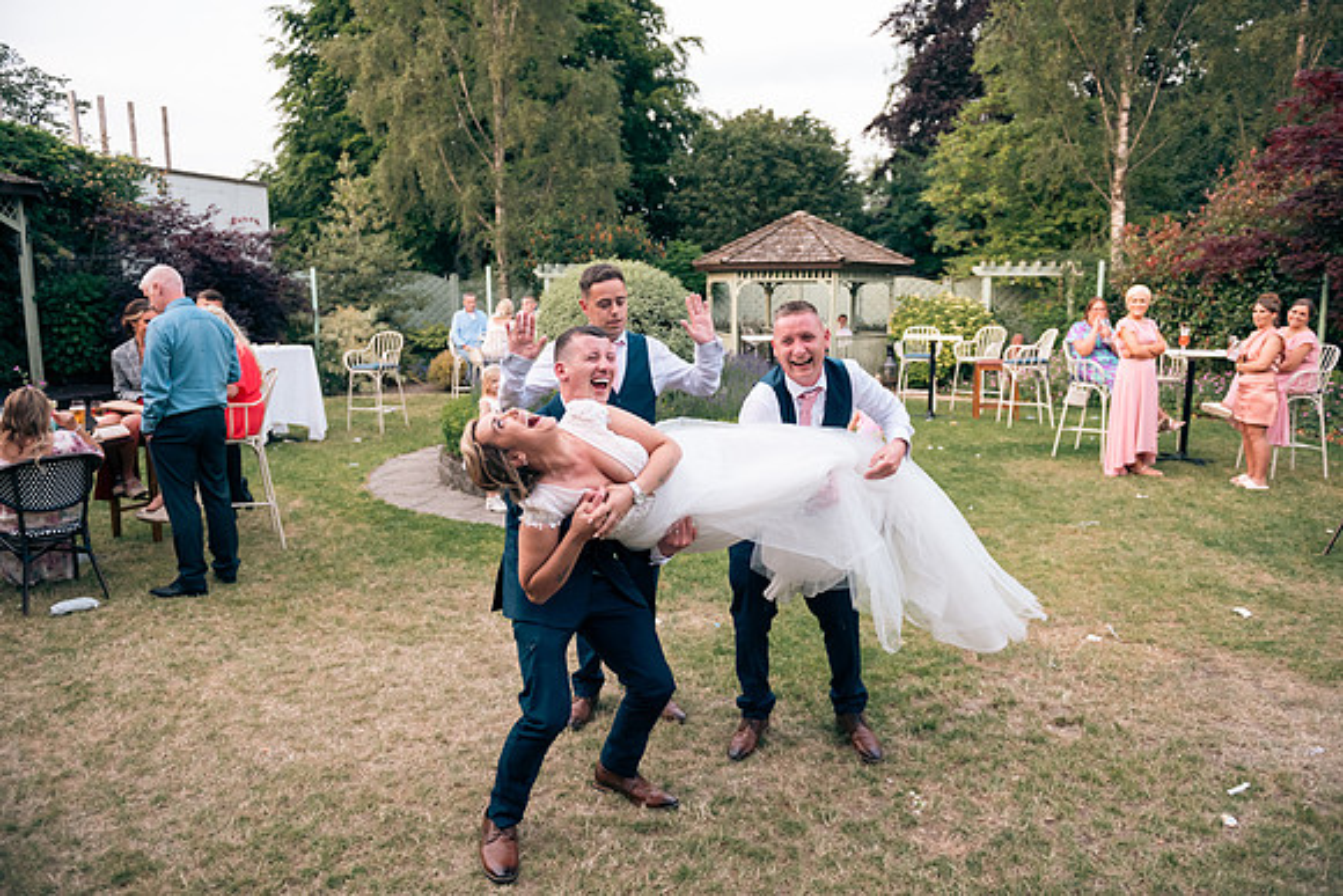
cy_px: 448
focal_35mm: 24
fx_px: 896
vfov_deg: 53.2
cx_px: 672
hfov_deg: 73.7
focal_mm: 24
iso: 320
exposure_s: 1/160
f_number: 3.5
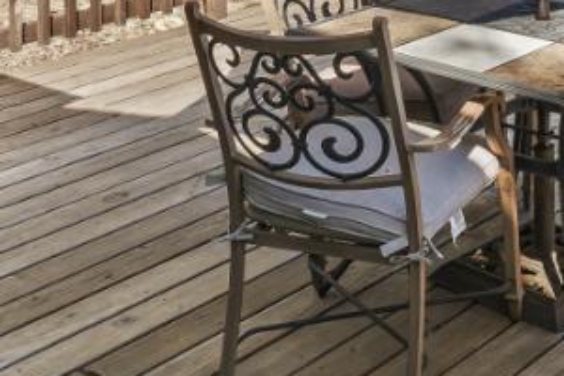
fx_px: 1253
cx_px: 598
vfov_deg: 16.7
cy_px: -2
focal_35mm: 80
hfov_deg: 24.0
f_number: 8
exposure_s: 1/60
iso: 100
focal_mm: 16
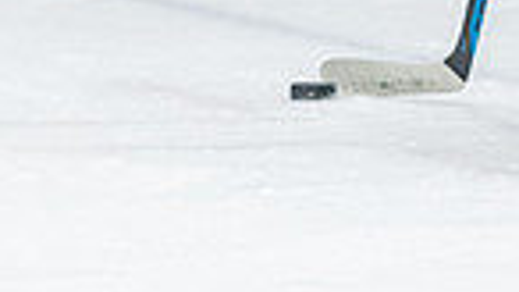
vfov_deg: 1.2
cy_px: -305
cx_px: 478
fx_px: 13440
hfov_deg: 2.2
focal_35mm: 977
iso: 3200
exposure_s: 1/800
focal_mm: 112
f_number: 2.8
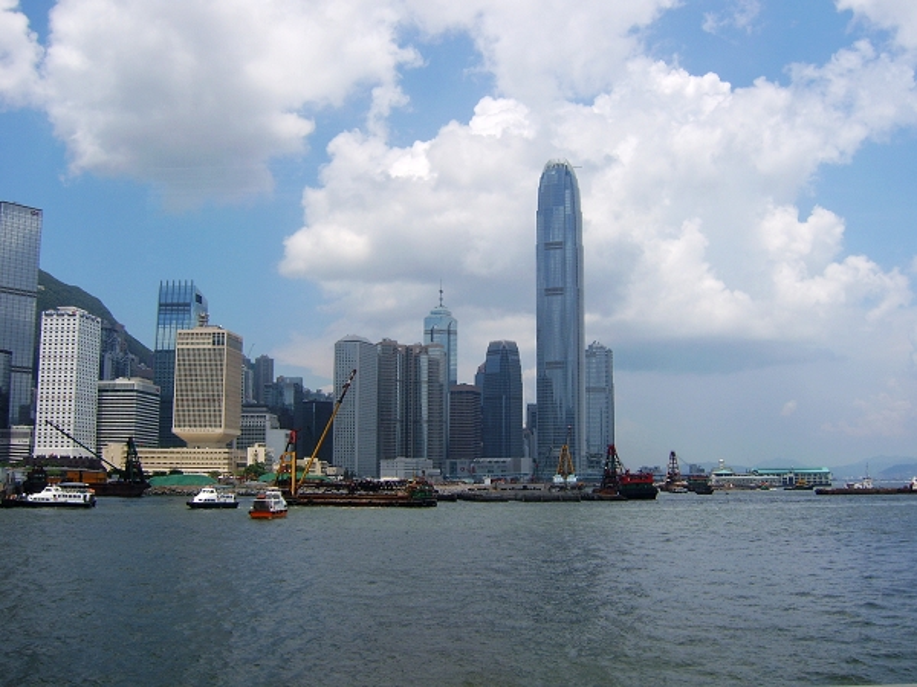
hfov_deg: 58.4
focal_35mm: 31
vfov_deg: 45.4
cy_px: 344
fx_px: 821
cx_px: 458
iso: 50
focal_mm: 8.13
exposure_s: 1/272
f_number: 6.7
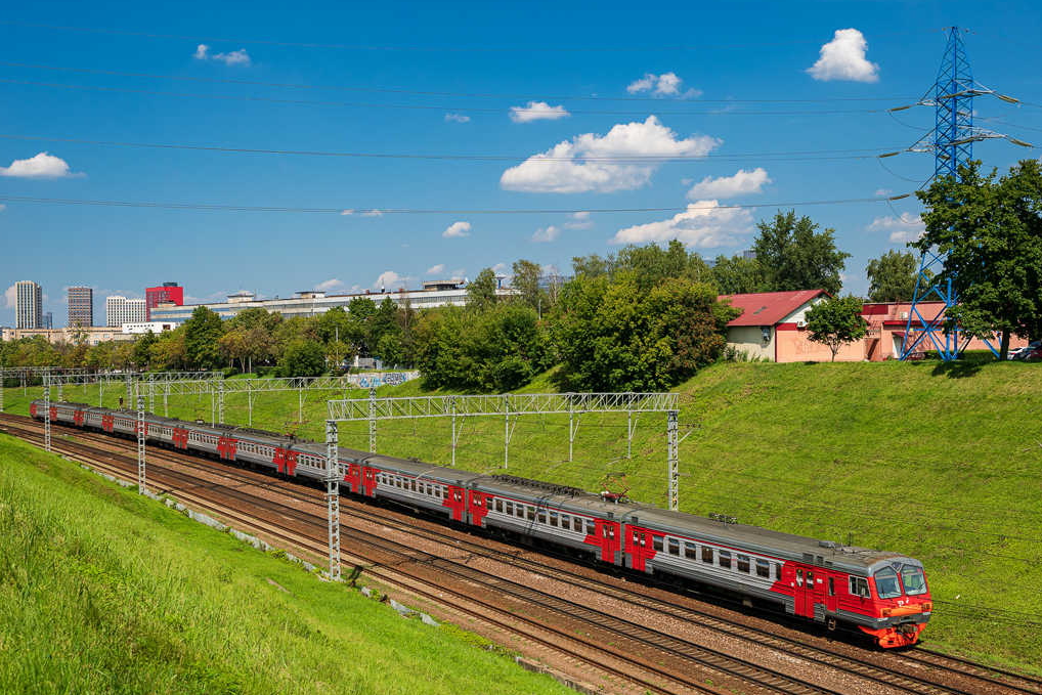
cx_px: 483
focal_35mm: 44
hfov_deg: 44.5
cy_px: 373
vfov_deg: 30.5
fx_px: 1274
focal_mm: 35
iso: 320
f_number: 6.3
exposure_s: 1/640
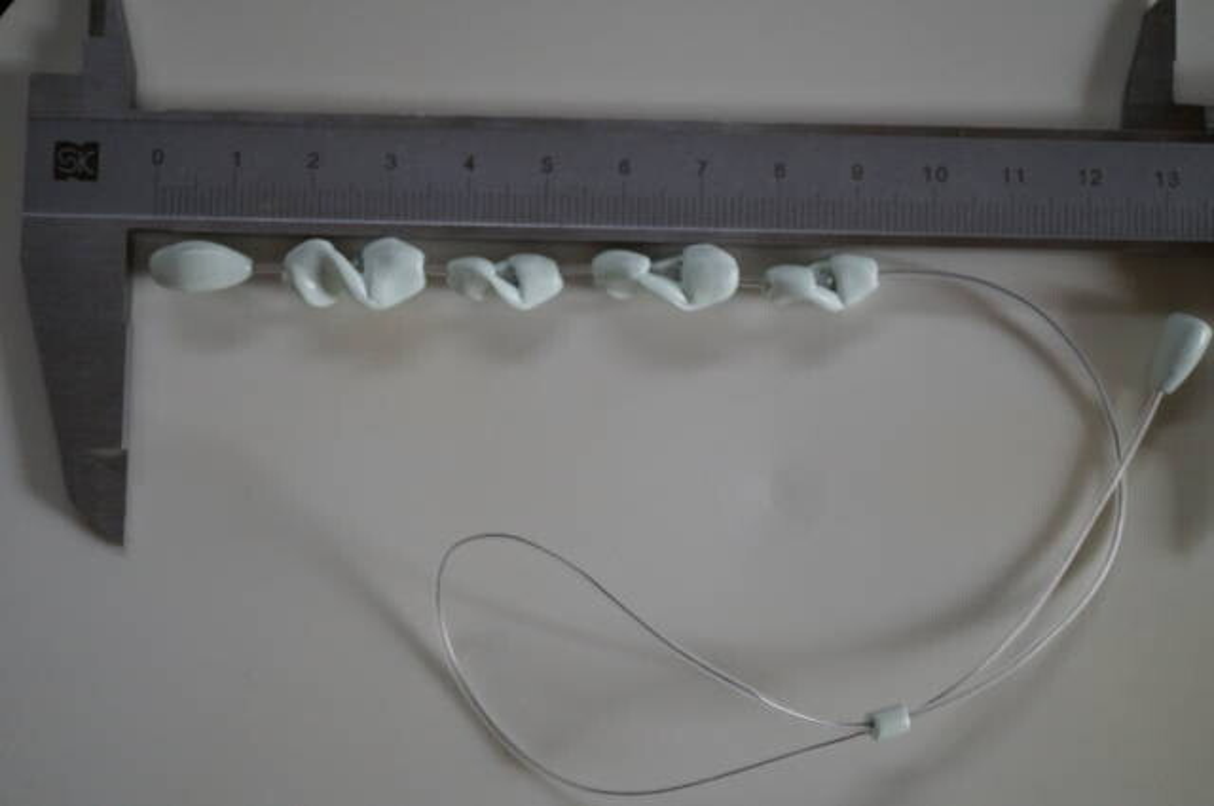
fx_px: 1516
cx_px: 607
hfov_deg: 43.7
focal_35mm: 45
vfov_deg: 29.8
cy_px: 403
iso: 2000
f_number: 4
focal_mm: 30
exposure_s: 1/160
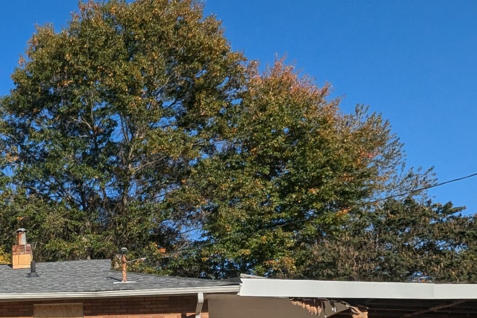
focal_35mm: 38
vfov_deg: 31.8
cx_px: -50
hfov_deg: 40.6
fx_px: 504
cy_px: 332
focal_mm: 1.95
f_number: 2.2
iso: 42
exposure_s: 1/2146
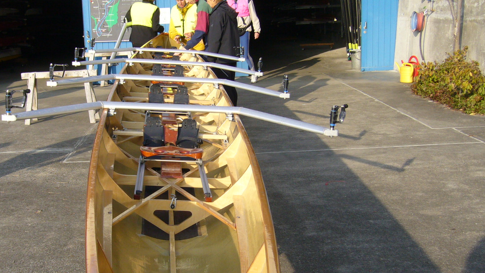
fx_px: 682
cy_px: 145
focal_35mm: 53
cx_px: 196
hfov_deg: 39.0
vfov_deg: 22.6
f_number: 5.6
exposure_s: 1/200
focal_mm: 5.8
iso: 80
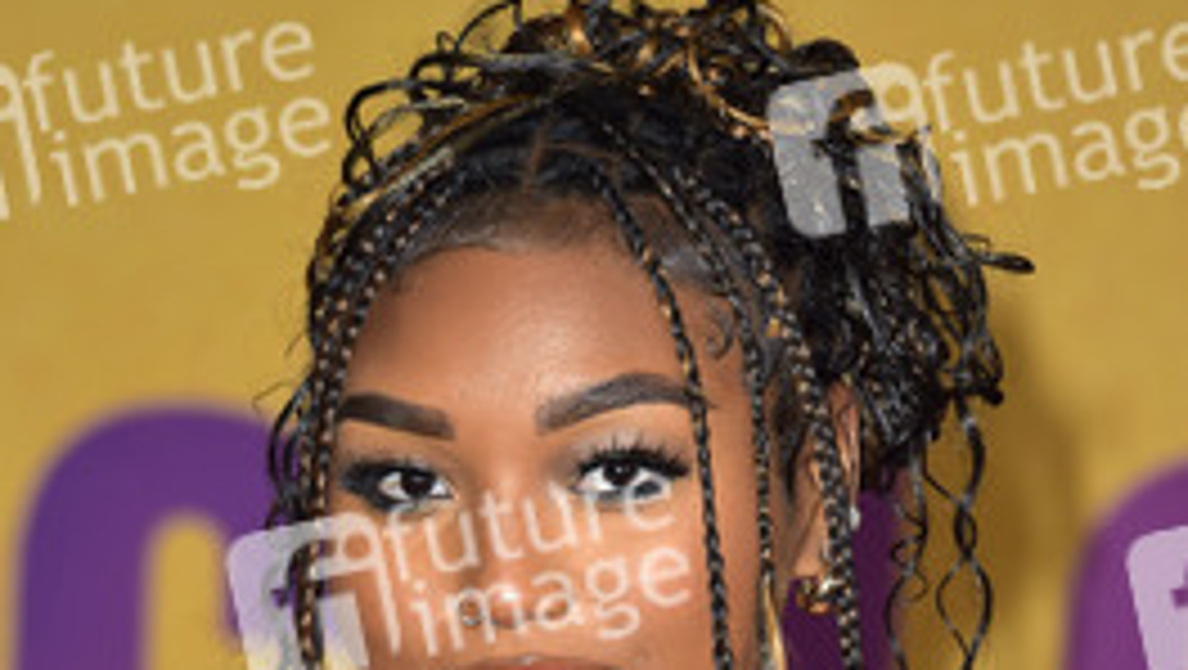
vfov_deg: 4.8
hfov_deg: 8.5
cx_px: 592
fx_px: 8008
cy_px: 805
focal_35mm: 254
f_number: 6.3
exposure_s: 1/250
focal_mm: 160
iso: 320
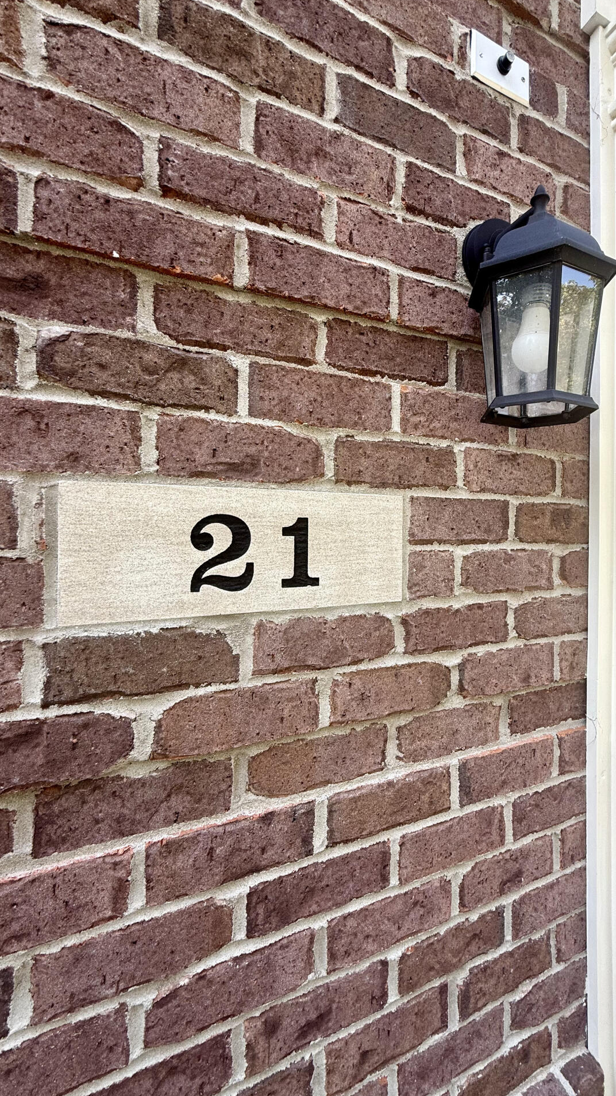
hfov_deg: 66.2
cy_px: 530
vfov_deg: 99.3
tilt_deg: +0.8
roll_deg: -0.8
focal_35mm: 16
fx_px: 465
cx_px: 380
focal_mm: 2.22
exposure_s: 1/138
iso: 50
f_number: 2.2
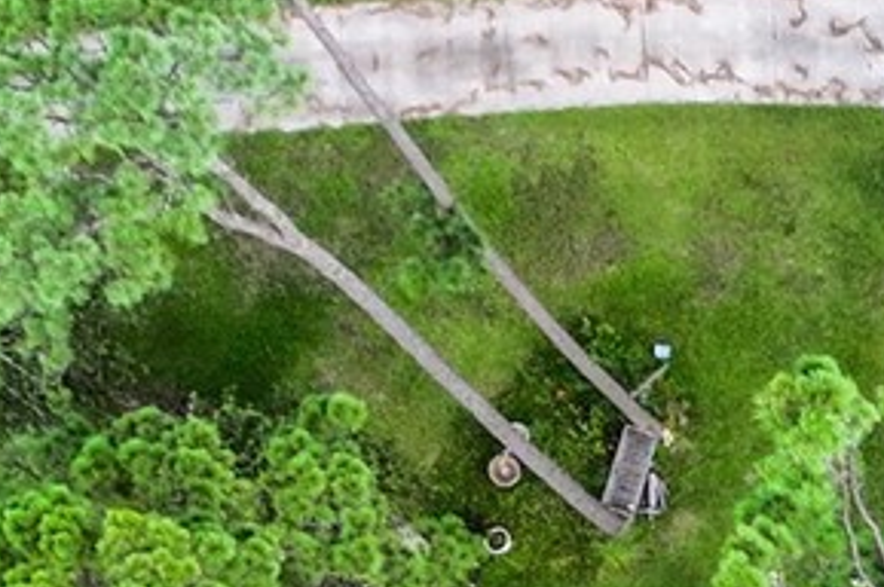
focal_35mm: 177
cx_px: 1958
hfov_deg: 10.4
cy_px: 1822
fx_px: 4341
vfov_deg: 6.9
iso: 110
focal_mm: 12.29
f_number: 2.8
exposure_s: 1/400
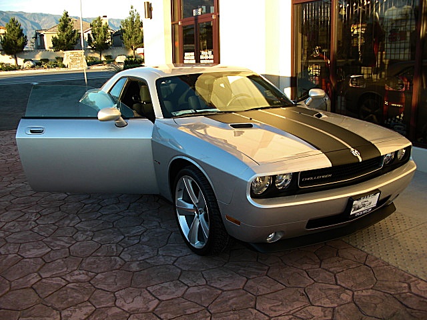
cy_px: 160
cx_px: 214
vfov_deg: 39.7
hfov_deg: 51.4
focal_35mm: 36
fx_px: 444
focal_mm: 6.3
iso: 50
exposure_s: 1/160
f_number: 2.8
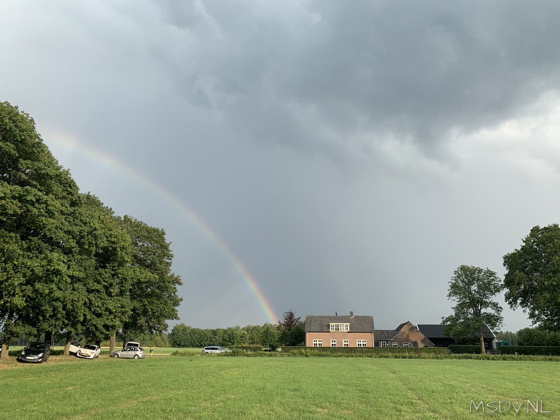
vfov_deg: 53.1
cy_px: 210
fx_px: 421
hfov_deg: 67.3
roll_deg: +0.2
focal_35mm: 26
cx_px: 280
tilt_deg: +18.7
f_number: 1.8
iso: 25
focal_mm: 4.25
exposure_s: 1/1406
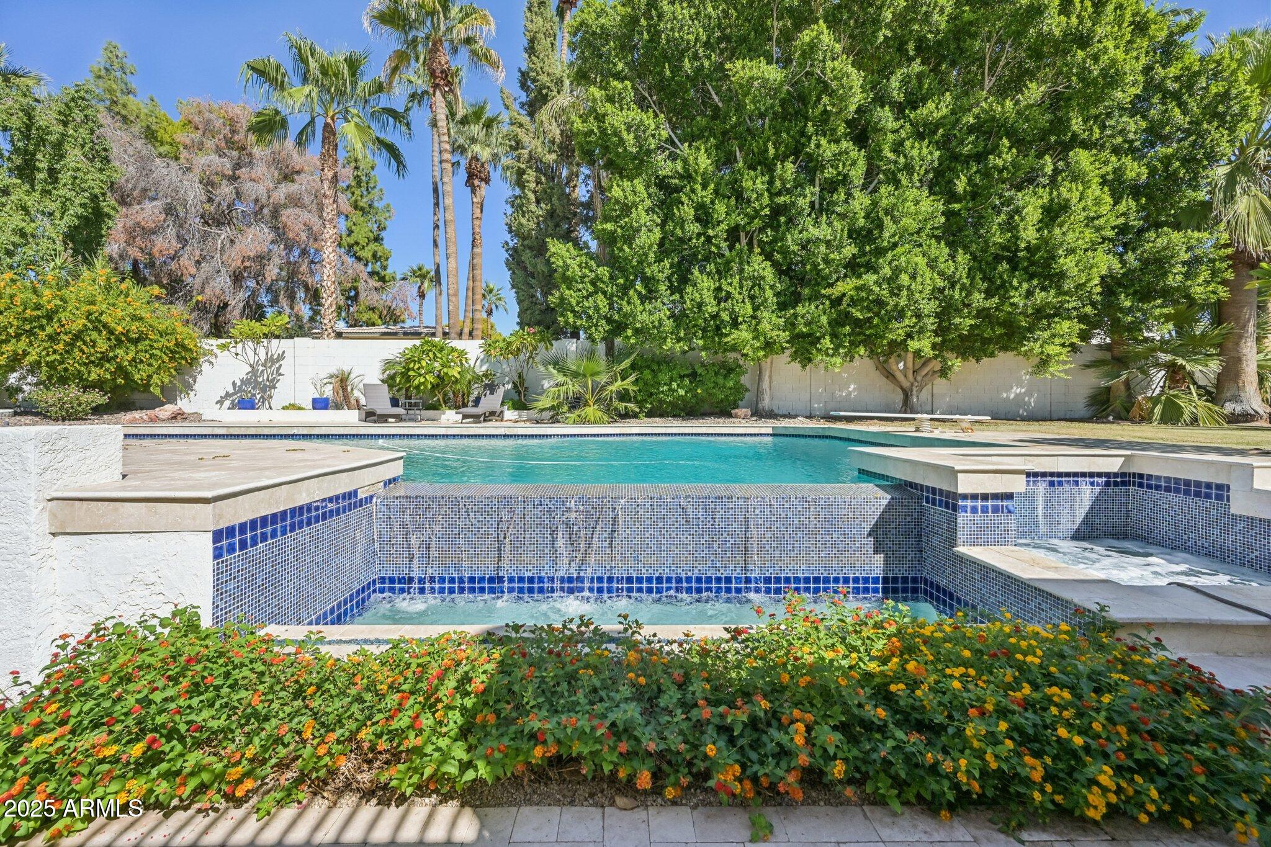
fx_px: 494
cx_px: 636
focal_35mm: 14
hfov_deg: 104.3
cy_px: 424
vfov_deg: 81.2
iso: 500
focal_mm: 14
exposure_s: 1/1000
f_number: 8
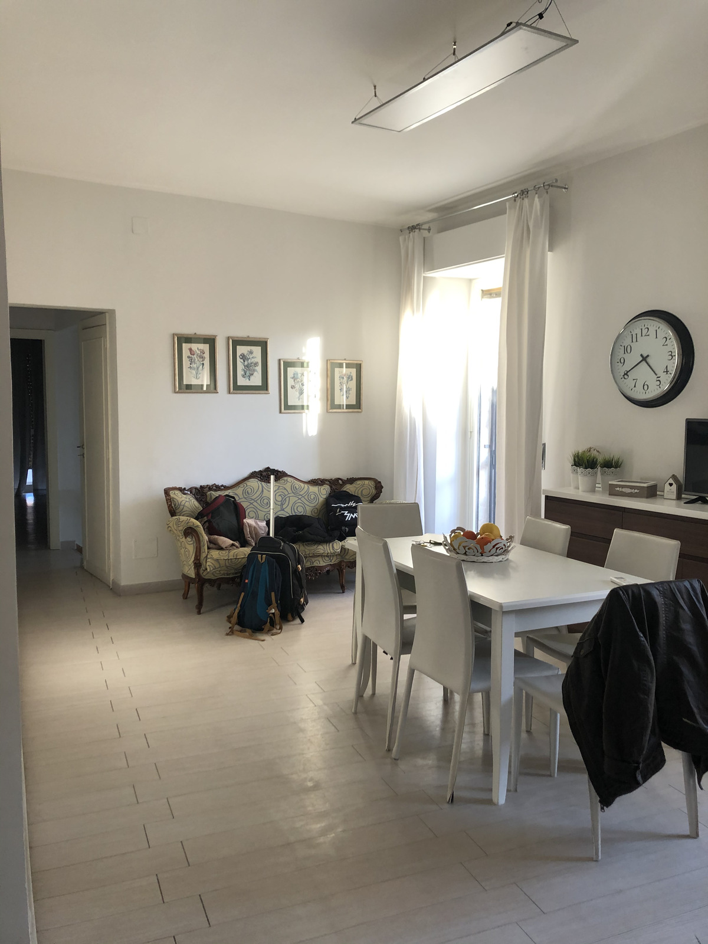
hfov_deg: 49.7
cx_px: 354
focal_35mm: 28
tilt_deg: -4.0
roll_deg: +0.7
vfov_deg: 63.4
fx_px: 764
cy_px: 472
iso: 32
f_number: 1.8
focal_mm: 4
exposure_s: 1/33
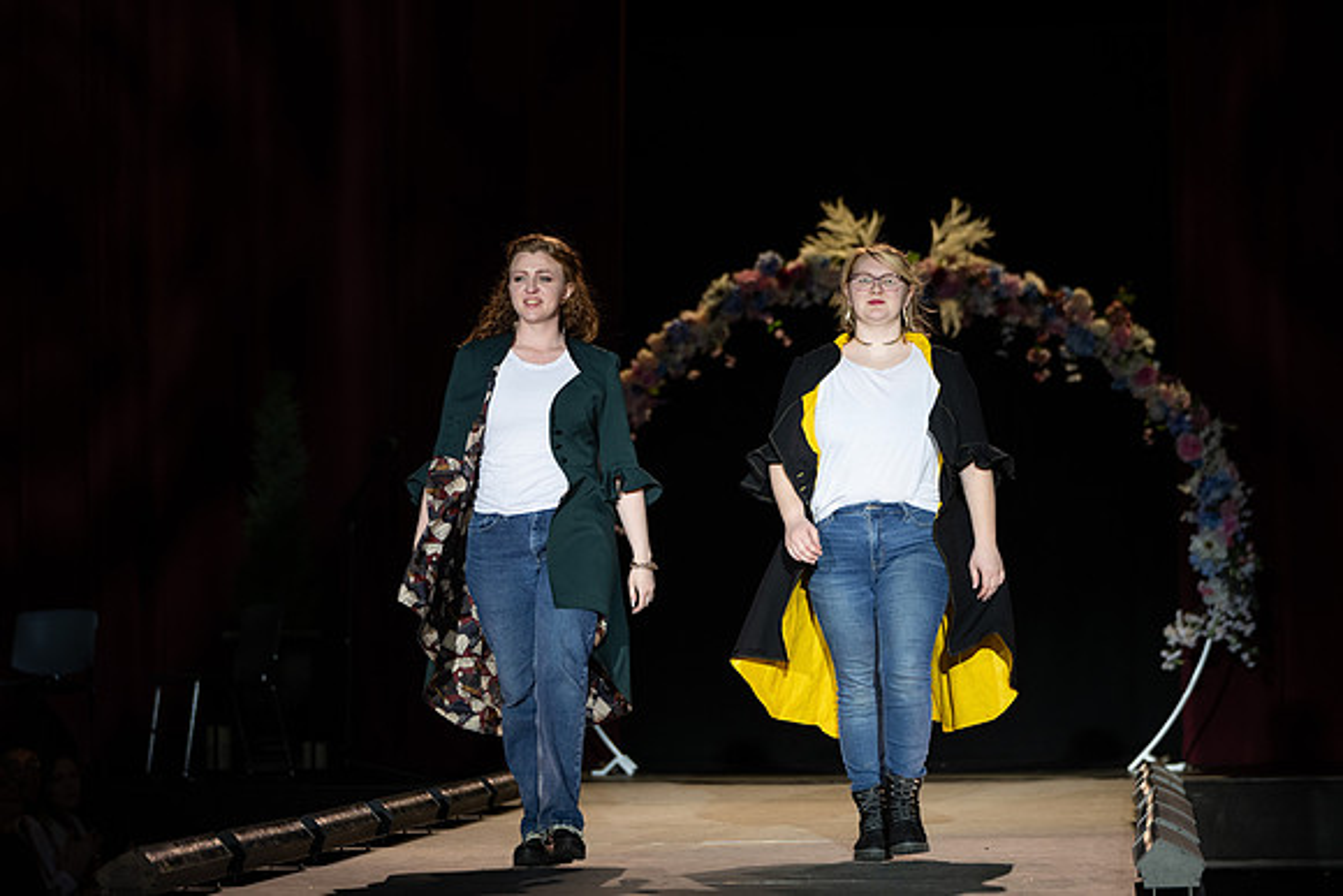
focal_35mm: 130
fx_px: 4861
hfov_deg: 15.7
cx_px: 614
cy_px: 479
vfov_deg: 10.5
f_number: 3.5
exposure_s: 1/640
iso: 800
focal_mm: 120
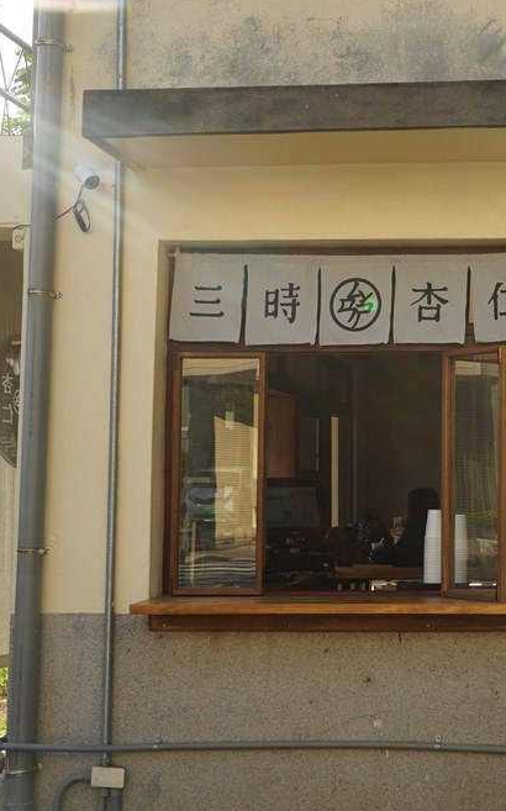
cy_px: 407
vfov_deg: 34.6
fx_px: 1303
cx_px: 532
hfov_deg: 21.1
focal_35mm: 59
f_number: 7.1
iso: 100
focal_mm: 38
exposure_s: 1/100
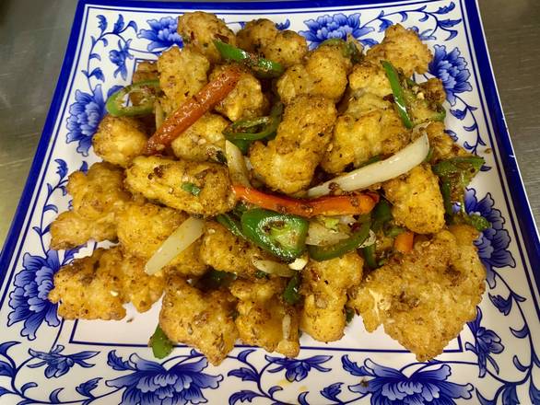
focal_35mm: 26
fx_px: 406
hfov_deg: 67.3
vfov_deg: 53.1
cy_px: 202
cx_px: 270
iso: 200
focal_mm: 4.25
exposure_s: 1/60
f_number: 1.8
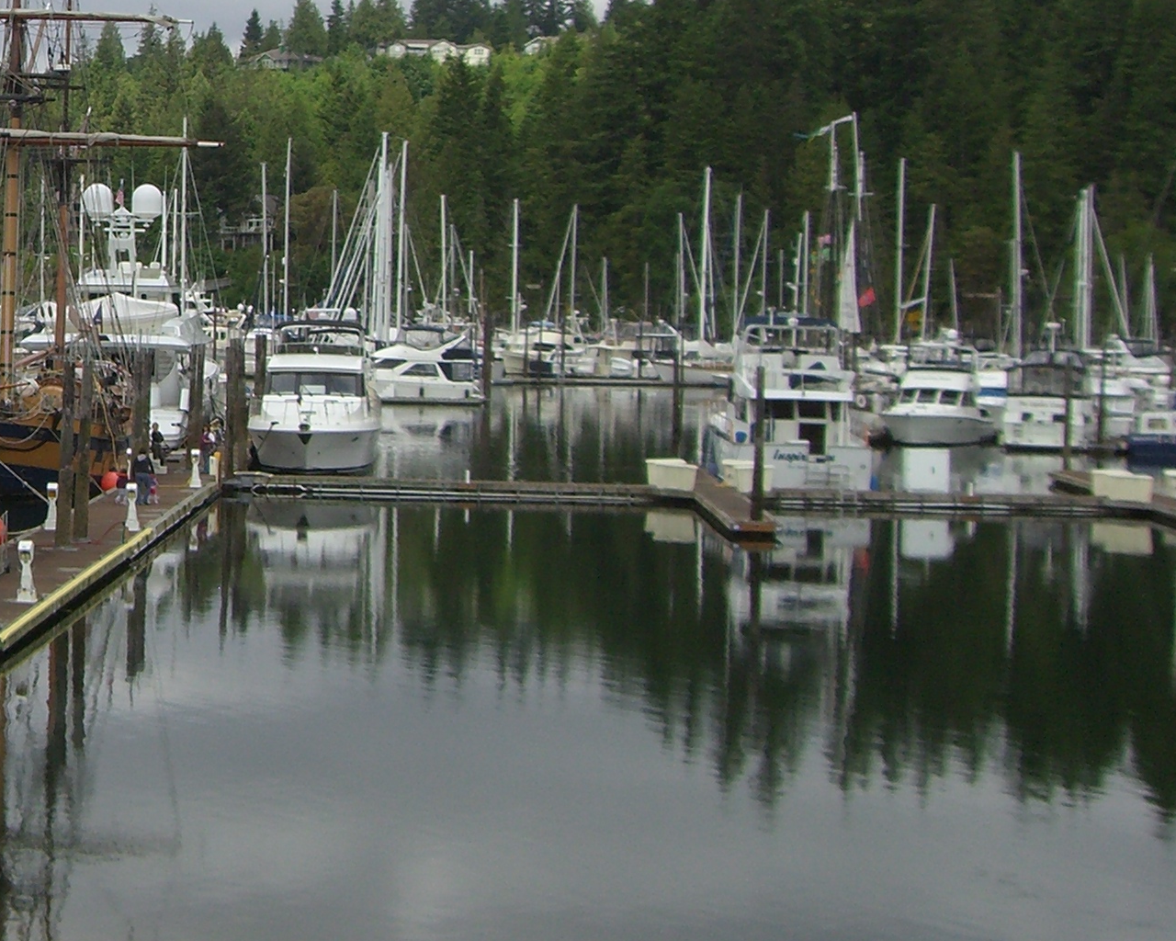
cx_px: -120
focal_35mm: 89
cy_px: 167
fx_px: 3098
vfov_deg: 17.1
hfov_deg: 20.5
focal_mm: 6.2
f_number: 4.3
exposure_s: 1/640
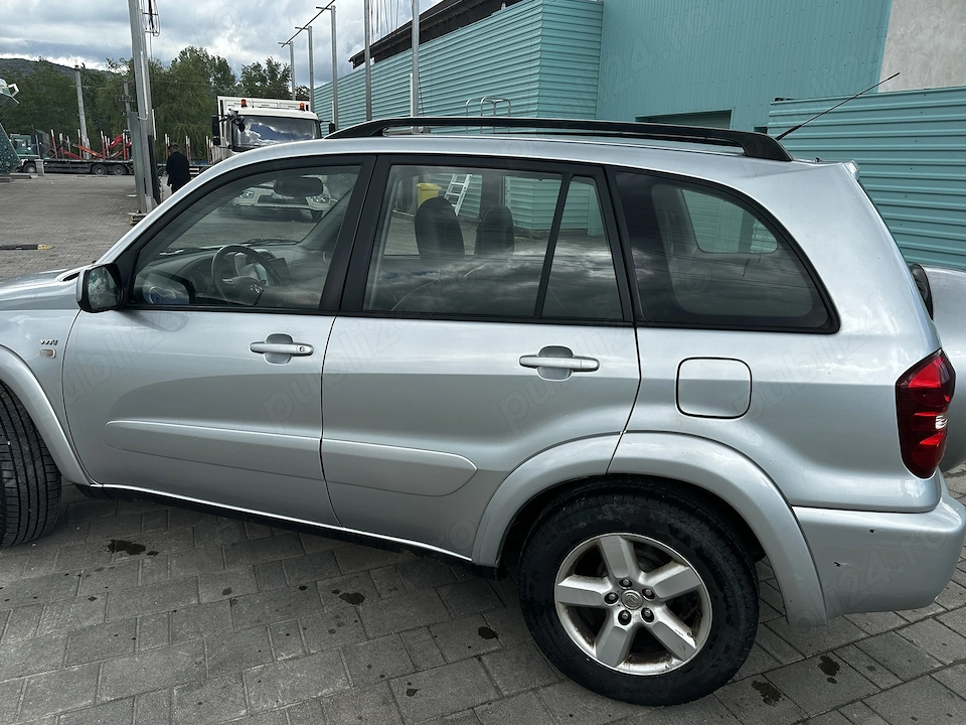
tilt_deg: -15.6
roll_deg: -1.5
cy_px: 360
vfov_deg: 54.9
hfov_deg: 69.4
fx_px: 698
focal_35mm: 25
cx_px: 486
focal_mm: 6.86
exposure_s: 1/1812
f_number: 1.78
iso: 80
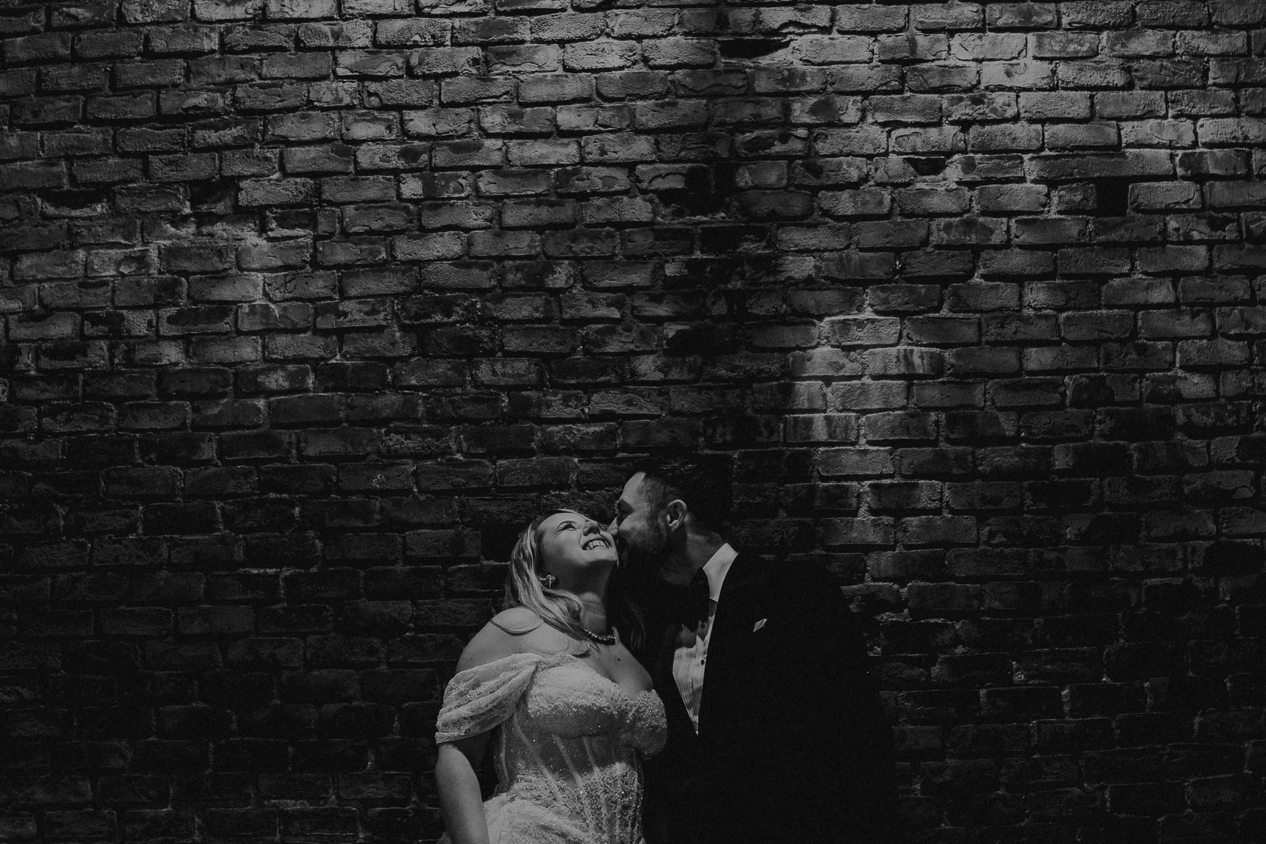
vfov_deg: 25.9
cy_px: 333
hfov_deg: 38.1
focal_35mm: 52
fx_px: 1829
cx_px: 729
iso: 1000
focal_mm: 35
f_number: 1.4
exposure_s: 1/640
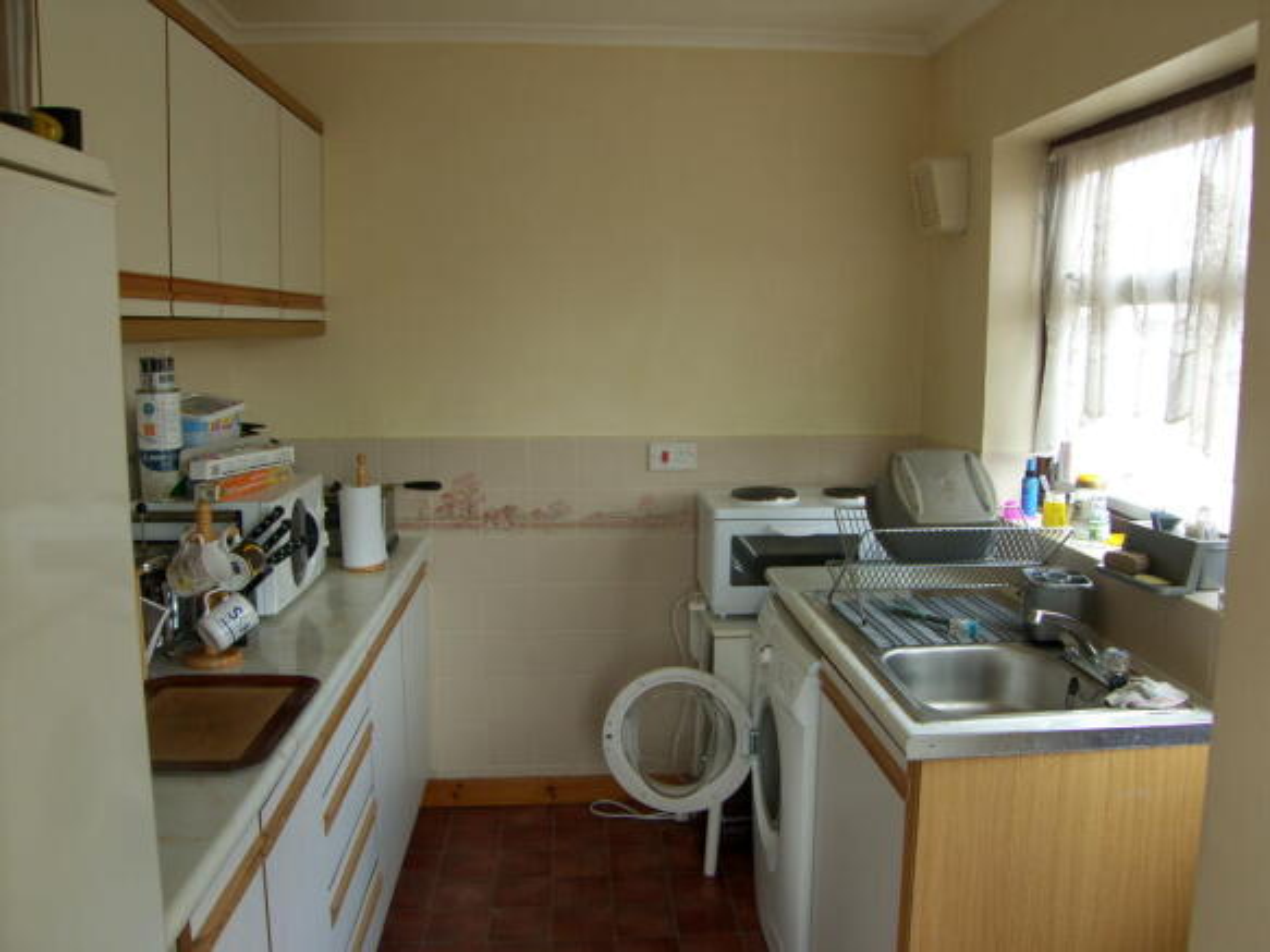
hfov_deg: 63.5
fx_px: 1027
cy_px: 476
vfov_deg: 49.7
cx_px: 635
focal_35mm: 28
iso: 50
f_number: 4
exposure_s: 1/40
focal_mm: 7.4
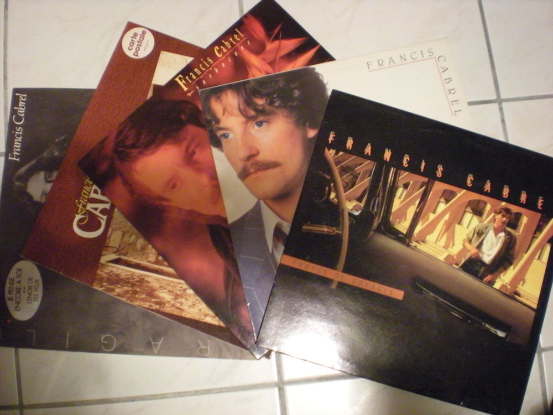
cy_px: 208
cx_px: 276
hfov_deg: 49.0
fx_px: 607
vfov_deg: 37.7
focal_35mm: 38
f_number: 3.1
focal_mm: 6.3
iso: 800
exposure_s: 1/6
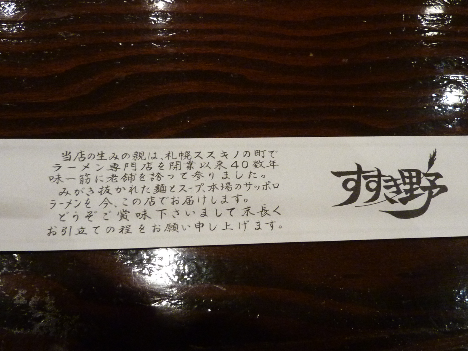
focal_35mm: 31
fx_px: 419
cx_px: 234
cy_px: 176
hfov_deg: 58.4
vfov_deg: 45.4
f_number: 3.3
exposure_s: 1/30
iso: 400
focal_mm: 4.1
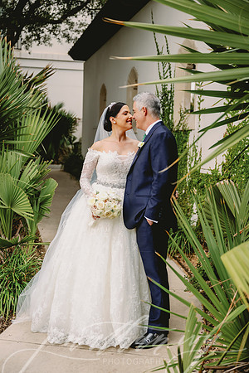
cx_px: 124
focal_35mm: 46
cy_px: 186
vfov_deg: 42.7
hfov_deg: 29.2
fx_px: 477
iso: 400
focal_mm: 46
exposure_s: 1/400
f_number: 2.8
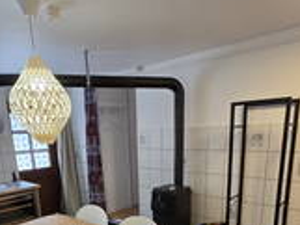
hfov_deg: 61.5
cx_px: 138
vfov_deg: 43.7
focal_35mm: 29
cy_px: 206
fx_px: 252
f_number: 2.2
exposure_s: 1/50
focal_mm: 1.7
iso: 100
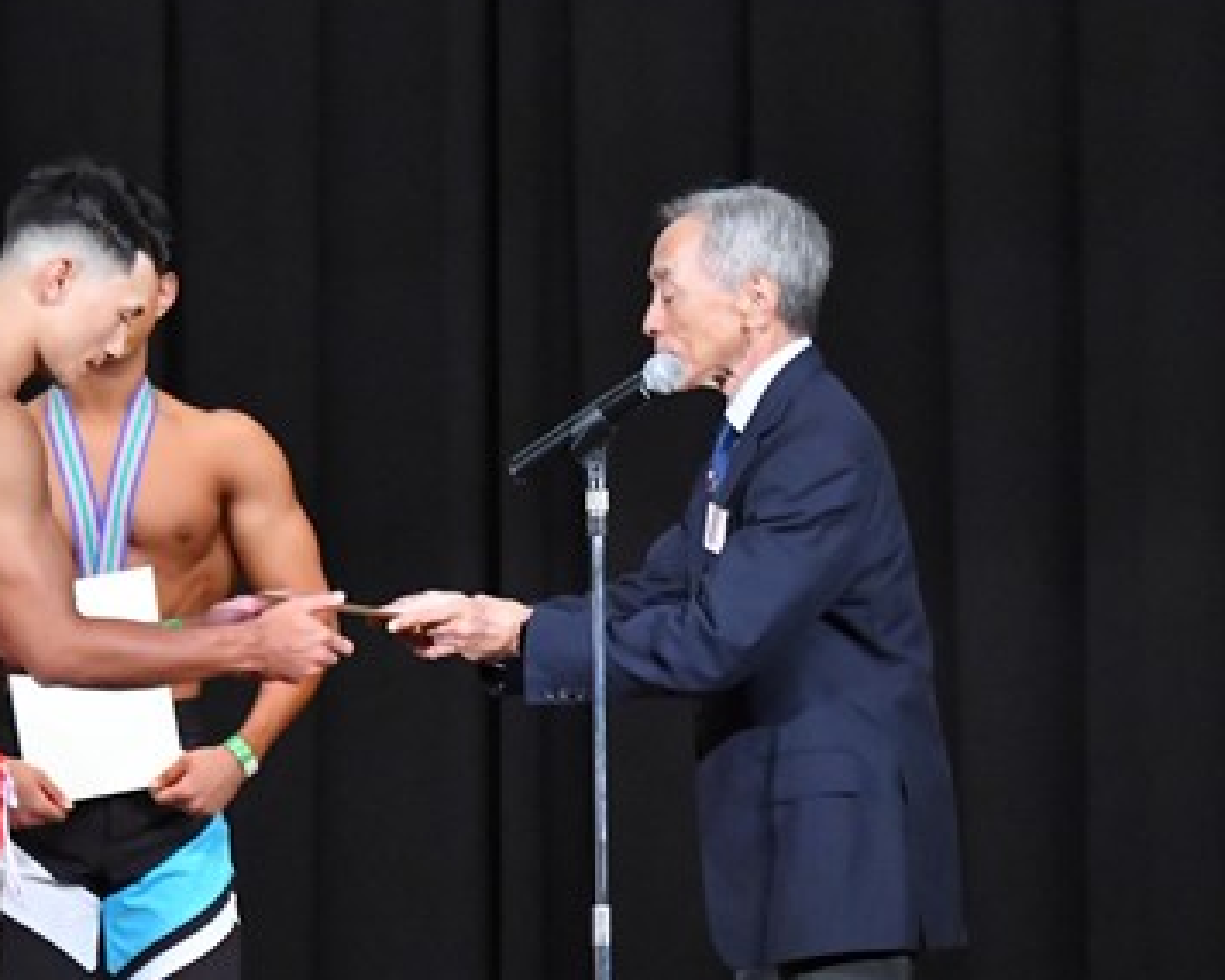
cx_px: 690
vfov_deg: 4.1
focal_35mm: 382
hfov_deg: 5.1
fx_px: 13853
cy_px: 784
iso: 8000
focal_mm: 125
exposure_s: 1/400
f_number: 5.6
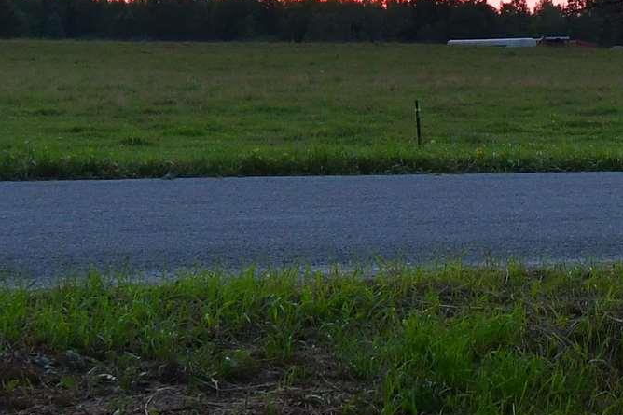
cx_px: 641
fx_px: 2387
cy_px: 136
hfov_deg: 14.6
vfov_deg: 9.9
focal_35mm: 138
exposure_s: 1/60
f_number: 8
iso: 720
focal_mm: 20
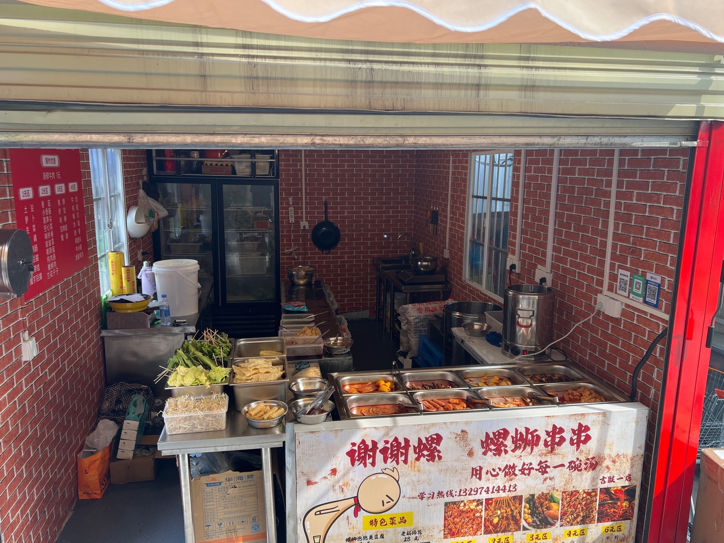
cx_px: 364
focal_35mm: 27
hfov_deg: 65.3
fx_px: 565
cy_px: 275
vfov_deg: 51.3
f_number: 1.5
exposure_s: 1/180
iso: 50
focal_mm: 5.7
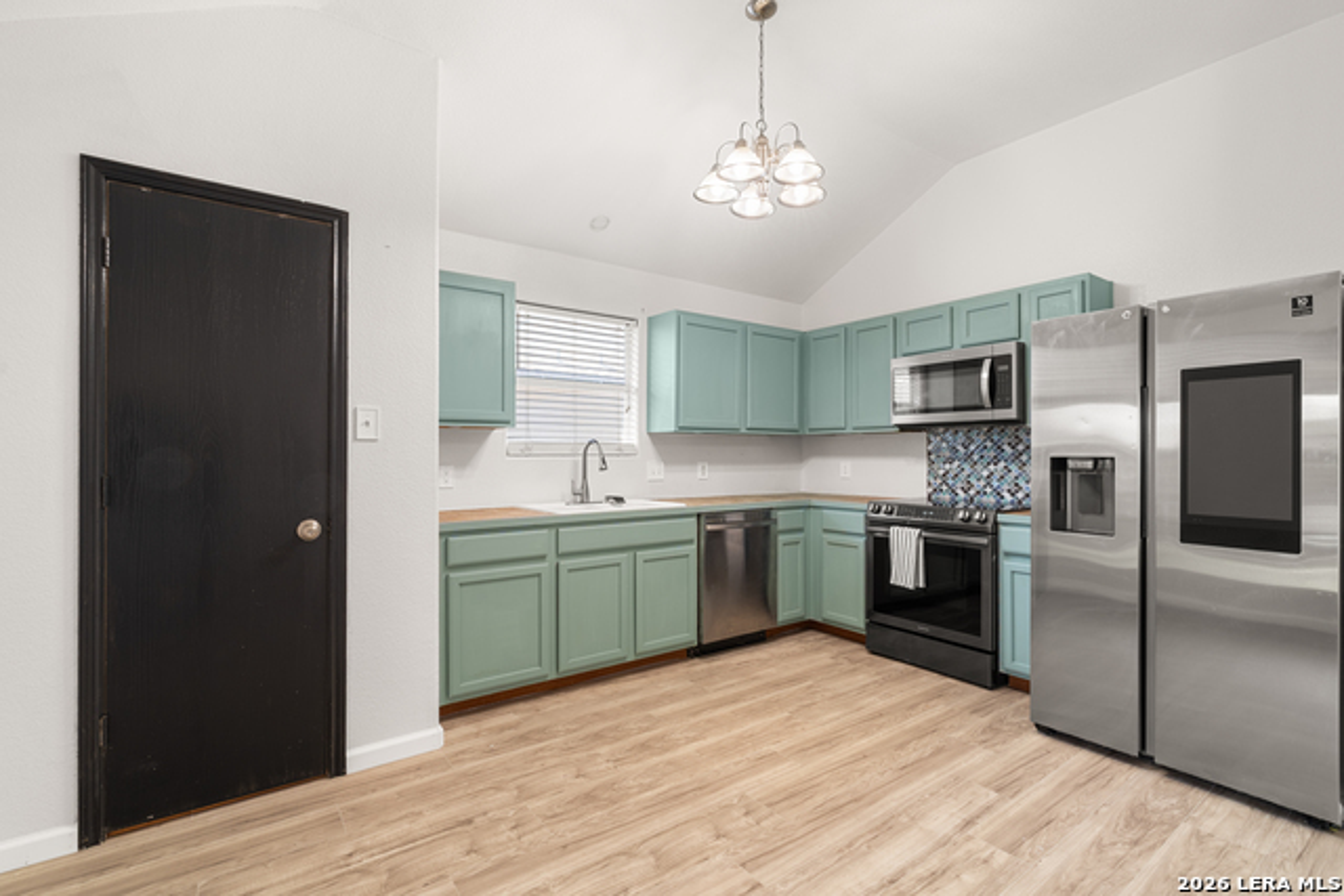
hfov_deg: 96.7
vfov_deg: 73.8
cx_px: 672
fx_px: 597
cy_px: 448
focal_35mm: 16
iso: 250
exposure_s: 2.5
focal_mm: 16
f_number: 10
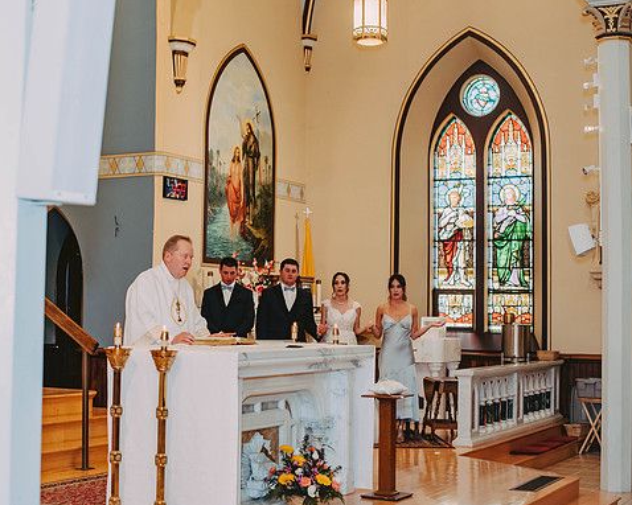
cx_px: 275
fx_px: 1066
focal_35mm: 57
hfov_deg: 33.0
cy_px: 252
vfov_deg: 26.7
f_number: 2.8
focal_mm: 50
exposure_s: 1/125
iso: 800
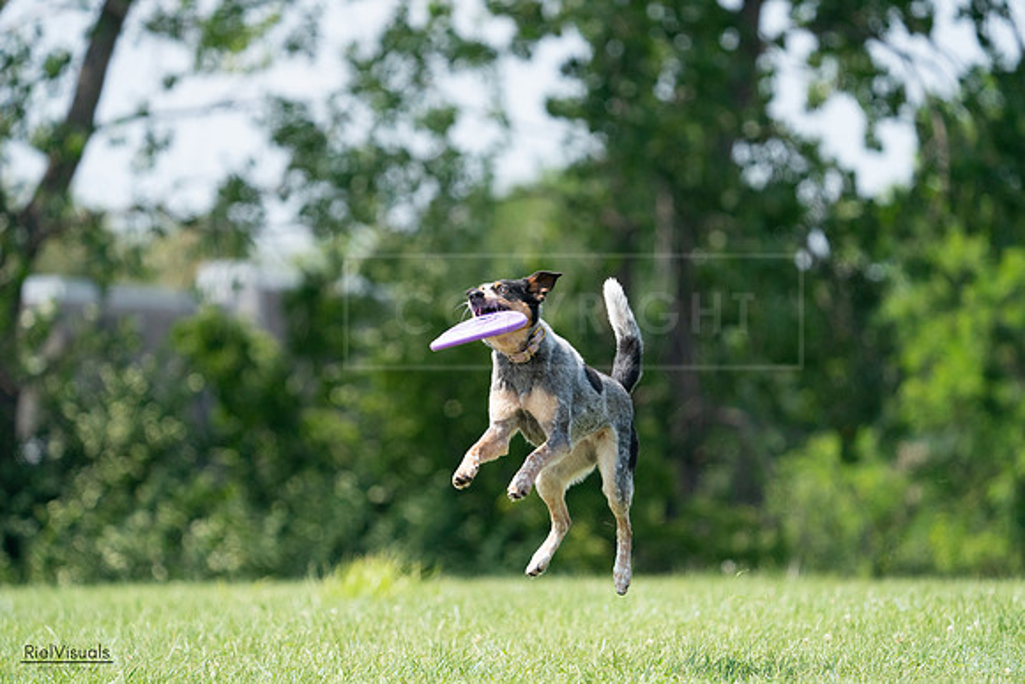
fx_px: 11049
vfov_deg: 3.5
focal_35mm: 388
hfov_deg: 5.3
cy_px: 342
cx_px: 512
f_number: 6.3
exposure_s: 1/4000
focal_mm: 388
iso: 2000
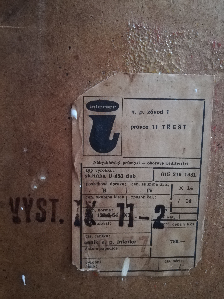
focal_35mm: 29
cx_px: 112
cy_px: 150
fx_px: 250
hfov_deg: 48.2
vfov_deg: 61.7
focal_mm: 3.81
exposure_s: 1/16.7
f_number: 2.2
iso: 1600
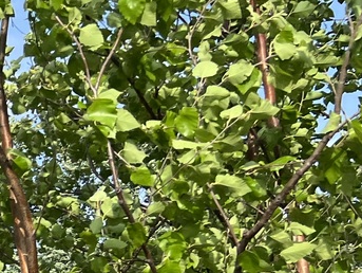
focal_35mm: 109
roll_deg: -1.8
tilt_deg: +6.7
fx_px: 1141
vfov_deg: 13.2
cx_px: -346
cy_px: 343
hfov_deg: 14.9
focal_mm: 5.7
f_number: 1.5
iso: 50
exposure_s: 1/3077
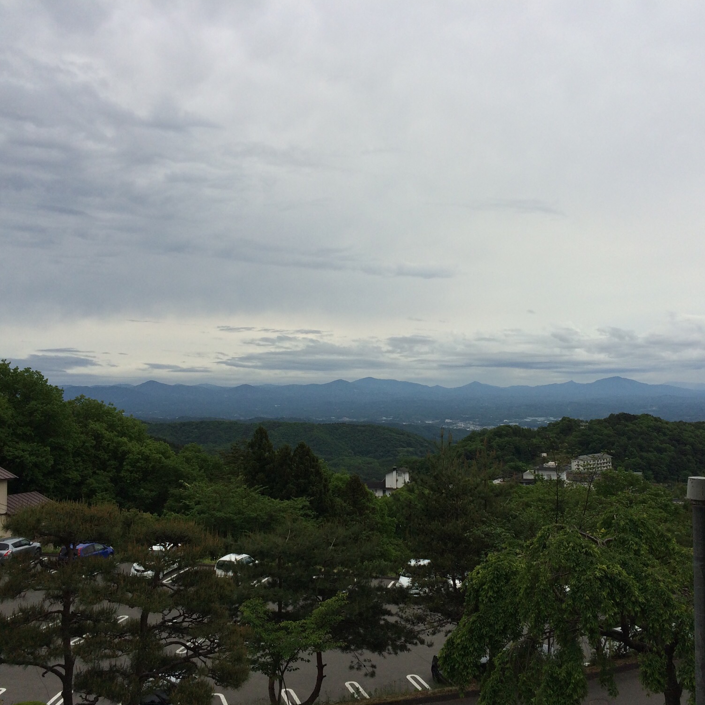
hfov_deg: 47.2
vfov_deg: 47.2
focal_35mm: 35
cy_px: 354
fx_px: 806
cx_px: 383
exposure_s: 1/3425
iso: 32
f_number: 2.2
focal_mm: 4.15
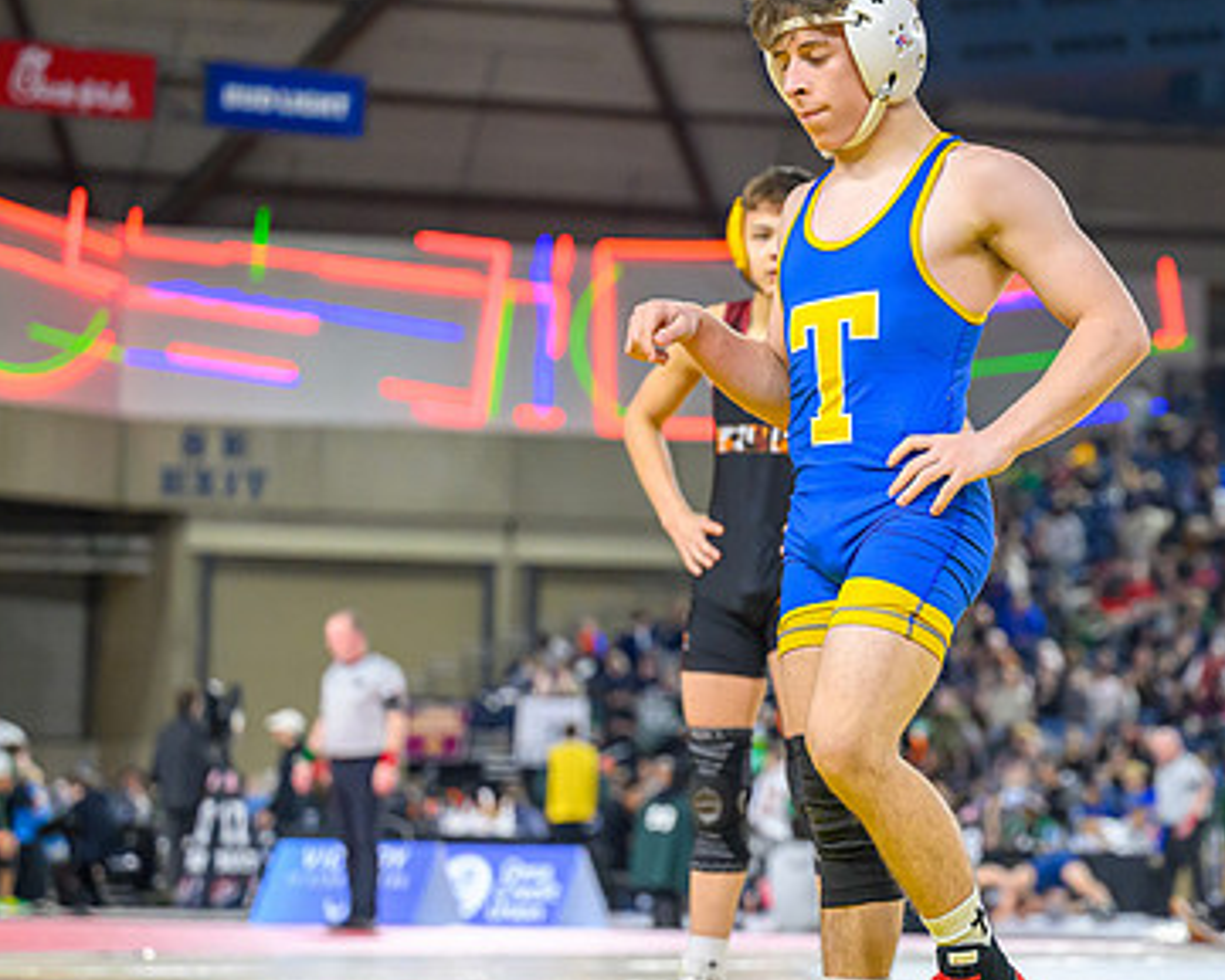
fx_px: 4968
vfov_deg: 11.3
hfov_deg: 14.0
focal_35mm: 137
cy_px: 475
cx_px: 990
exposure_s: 1/800
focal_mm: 70
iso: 2500
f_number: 2.8
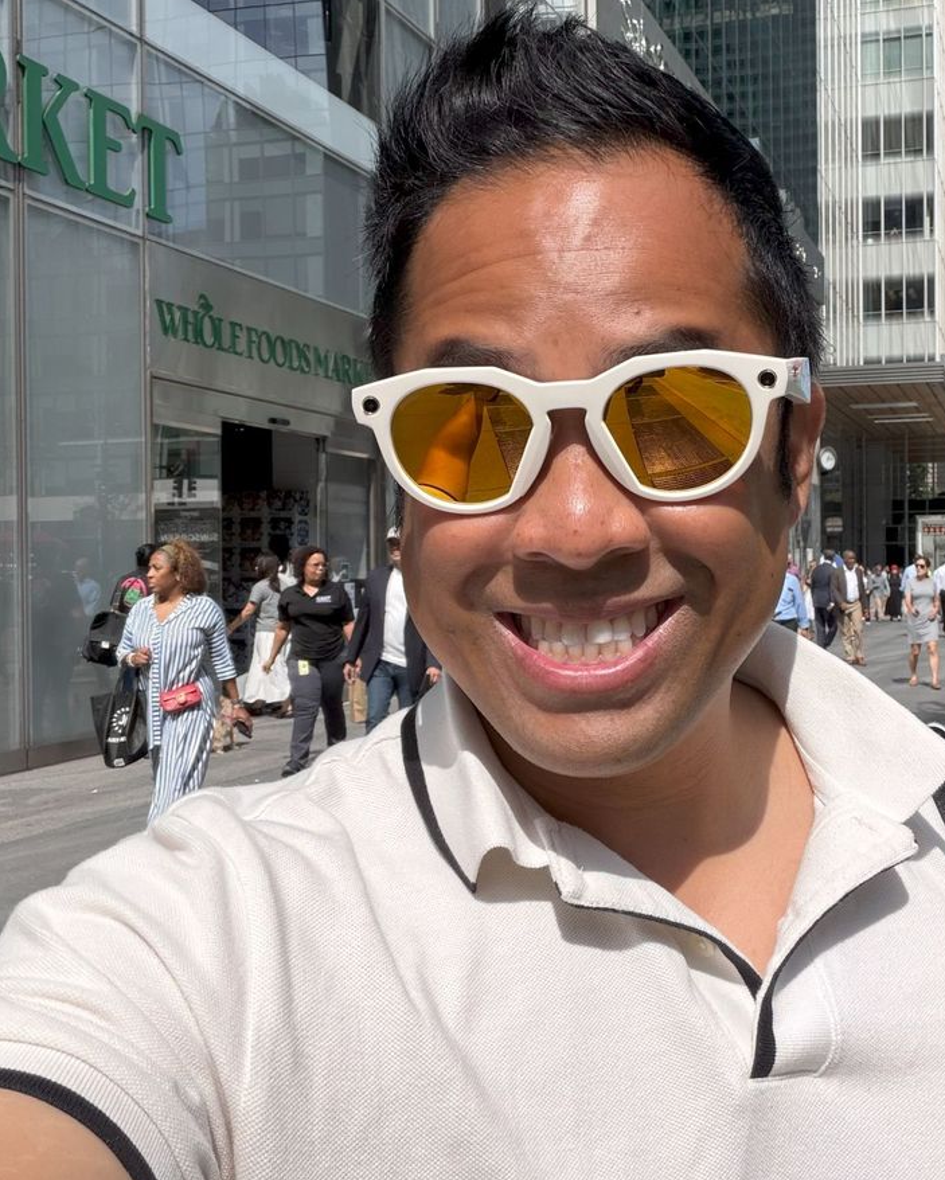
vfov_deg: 45.8
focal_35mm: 40
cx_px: 589
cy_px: 594
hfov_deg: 37.1
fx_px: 1398
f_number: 1.9
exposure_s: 1/1337
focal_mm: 2.71
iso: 32
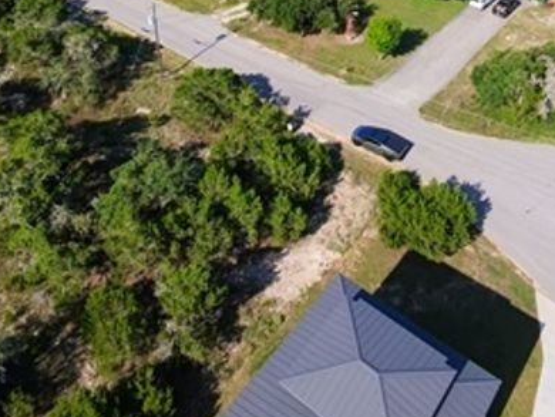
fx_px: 674
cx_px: 312
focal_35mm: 42
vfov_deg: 29.4
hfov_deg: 44.7
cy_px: -87
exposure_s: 1/1314
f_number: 2.55
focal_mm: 16
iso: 103
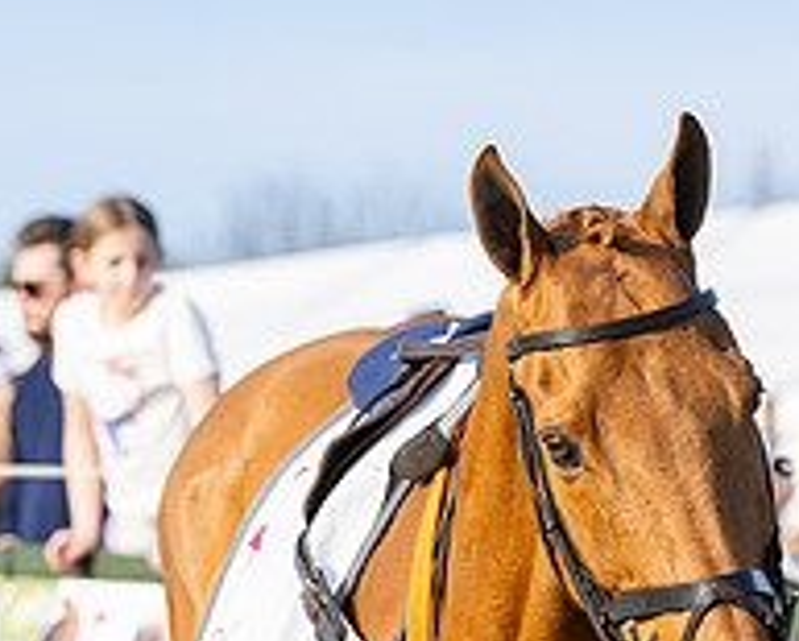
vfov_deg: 3.9
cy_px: 492
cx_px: 863
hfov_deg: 4.9
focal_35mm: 394
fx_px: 9331
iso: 125
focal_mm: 120
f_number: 4.5
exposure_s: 1/800
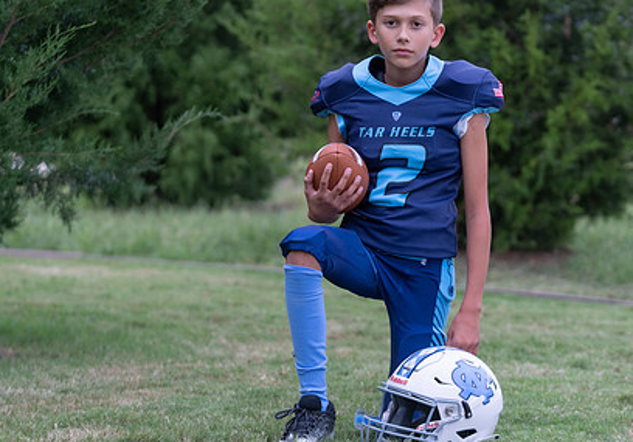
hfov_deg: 17.2
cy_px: 140
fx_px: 2088
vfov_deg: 12.1
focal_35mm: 117
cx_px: 415
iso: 500
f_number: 2.8
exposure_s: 1/320
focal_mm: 72
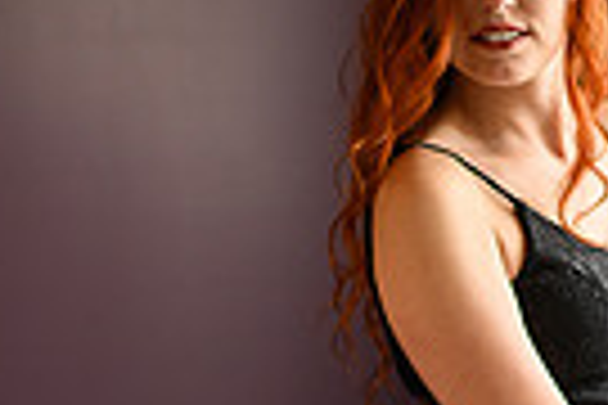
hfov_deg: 12.3
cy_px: 558
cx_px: 426
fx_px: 2820
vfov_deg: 8.1
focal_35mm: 167
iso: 400
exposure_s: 1/80
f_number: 1.8
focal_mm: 50
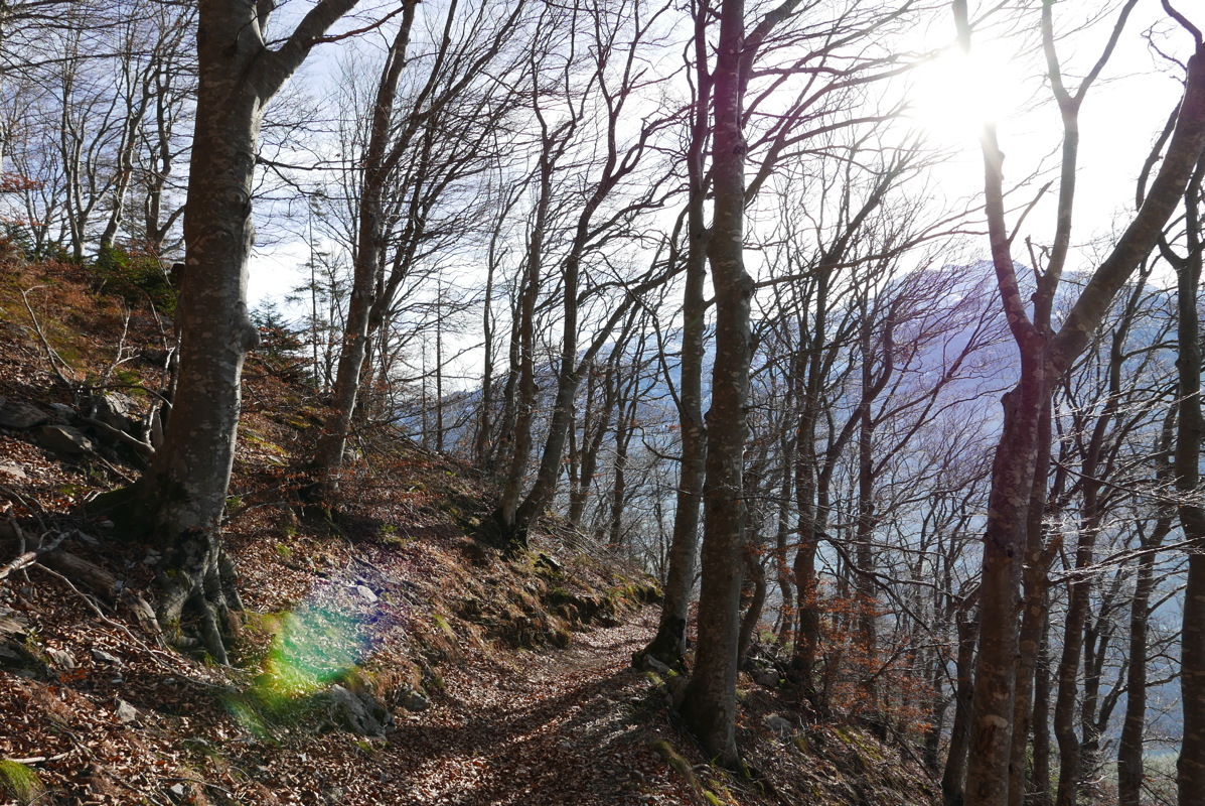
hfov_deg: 73.7
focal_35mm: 24
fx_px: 804
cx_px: 602
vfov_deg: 53.2
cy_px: 403
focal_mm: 10.9
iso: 200
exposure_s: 1/320
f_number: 5.6
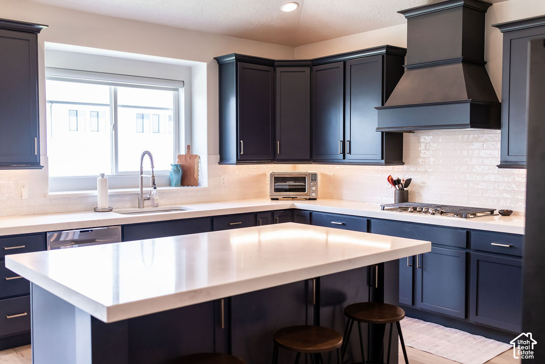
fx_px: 545
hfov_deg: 53.1
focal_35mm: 36
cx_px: 272
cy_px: 182
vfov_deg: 36.9
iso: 800
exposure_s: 1/250
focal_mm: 35
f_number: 3.2
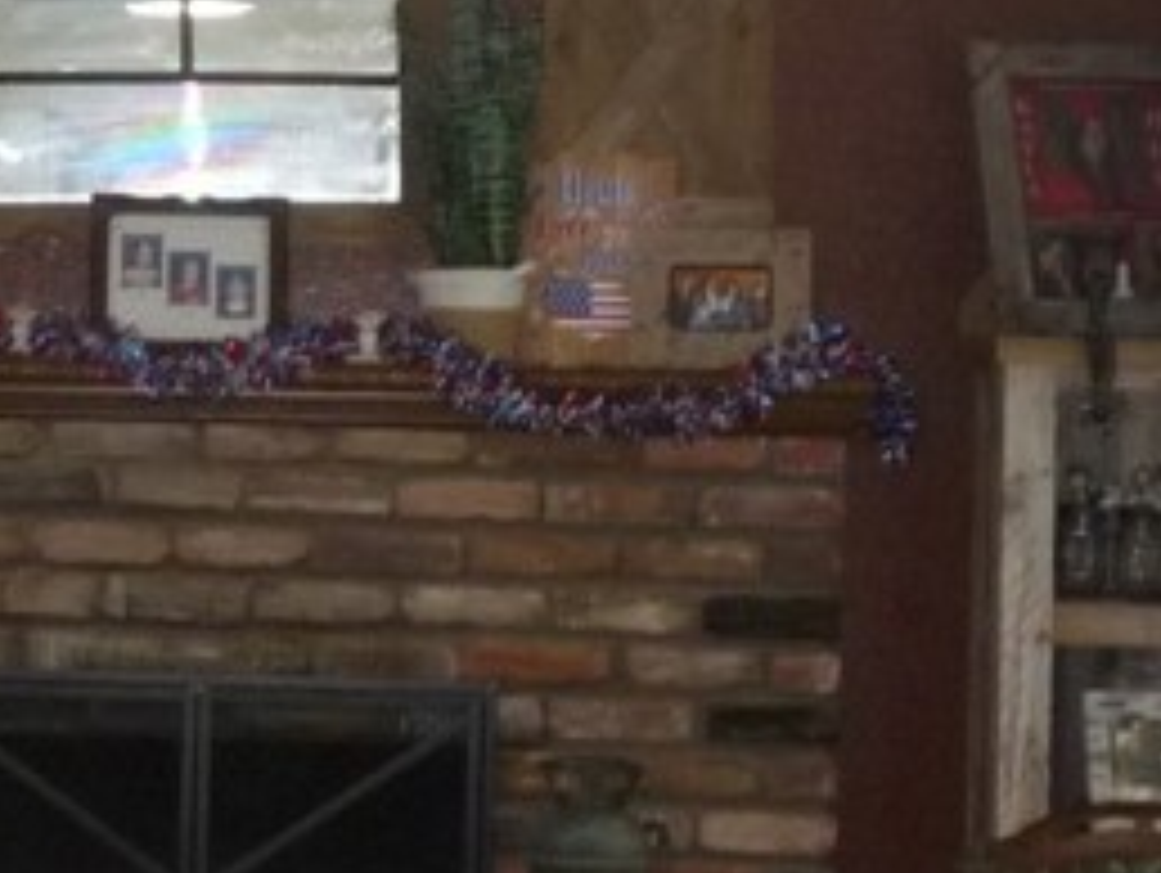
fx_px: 4263
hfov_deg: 15.3
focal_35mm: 127
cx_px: 54
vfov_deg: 11.7
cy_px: 198
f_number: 3.3
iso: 250
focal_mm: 5.2
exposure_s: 1/30
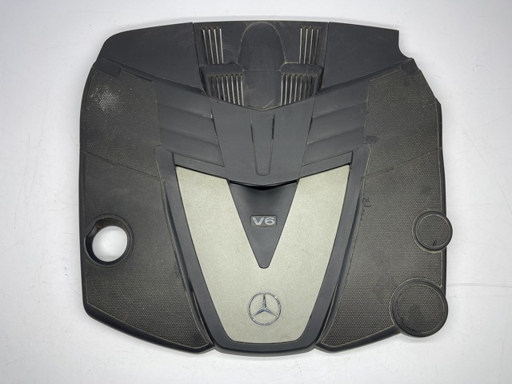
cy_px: 192
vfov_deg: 54.9
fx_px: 370
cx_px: 256
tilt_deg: -85.9
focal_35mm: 25
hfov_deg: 69.4
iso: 32
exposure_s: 1/216
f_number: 1.6
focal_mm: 5.1
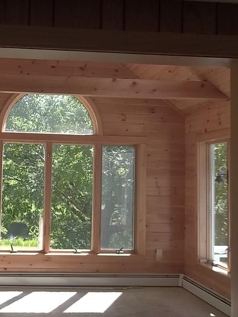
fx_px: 413
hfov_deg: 31.1
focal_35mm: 45
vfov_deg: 42.1
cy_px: 157
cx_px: 38
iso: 80
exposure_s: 1/125
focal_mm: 5.9
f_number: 3.3
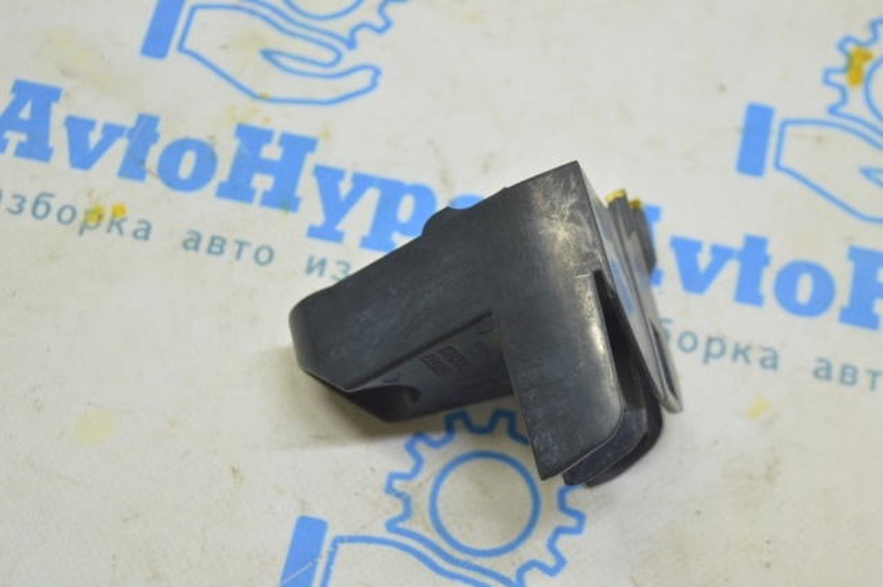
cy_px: 294
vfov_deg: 18.9
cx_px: 442
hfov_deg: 28.1
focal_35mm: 72
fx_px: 1764
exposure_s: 1/20
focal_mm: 48
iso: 400
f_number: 5.6
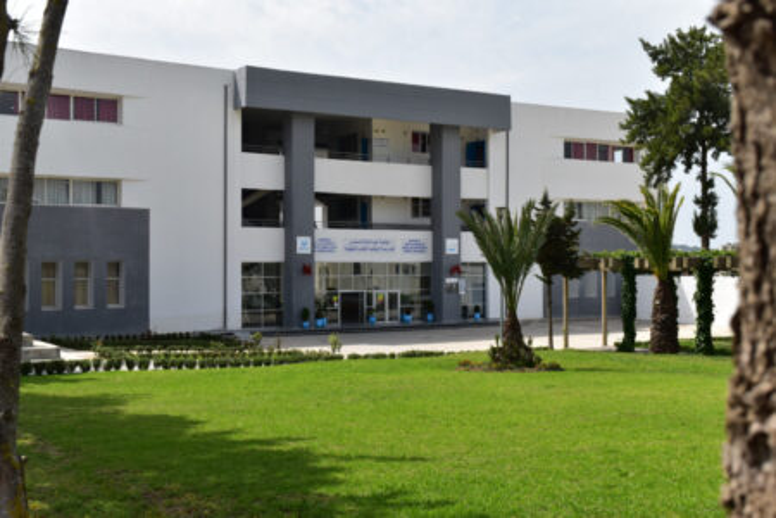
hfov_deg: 45.0
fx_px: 938
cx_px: 388
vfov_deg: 30.8
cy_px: 259
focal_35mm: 44
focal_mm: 29
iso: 400
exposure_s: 1/500
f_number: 11
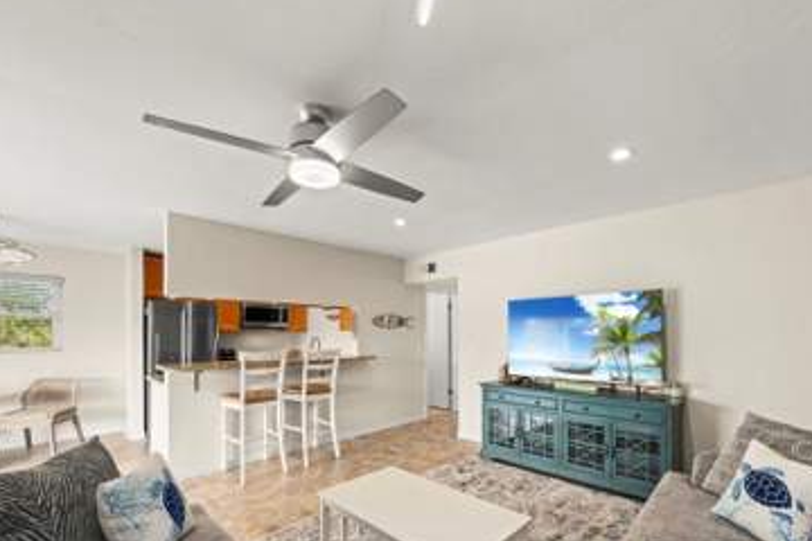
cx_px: 426
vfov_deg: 72.7
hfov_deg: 96.7
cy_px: 334
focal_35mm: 16
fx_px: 361
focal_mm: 12
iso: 160
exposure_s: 1/1.25
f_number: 10
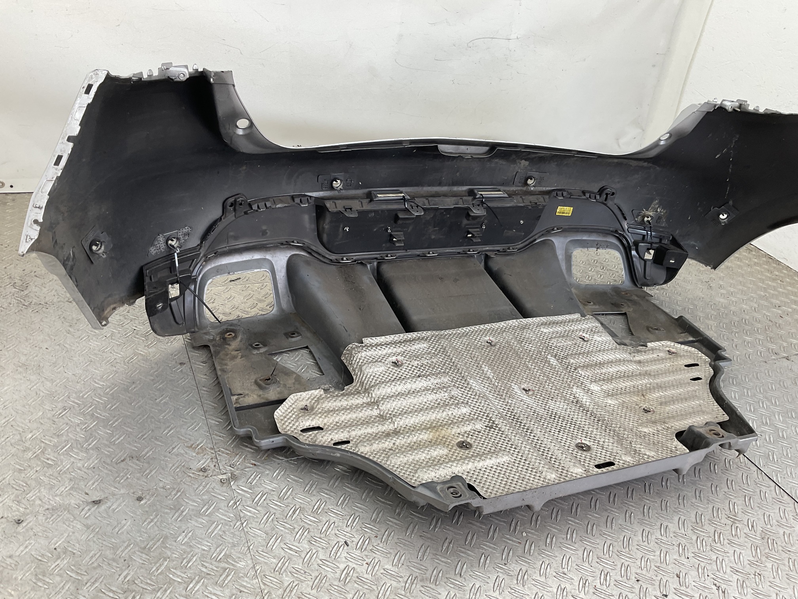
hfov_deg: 61.7
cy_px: 300
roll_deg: -12.5
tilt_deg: -30.5
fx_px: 669
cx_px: 399
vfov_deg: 48.2
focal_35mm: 29
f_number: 1.8
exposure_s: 1/120
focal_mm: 3
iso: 32
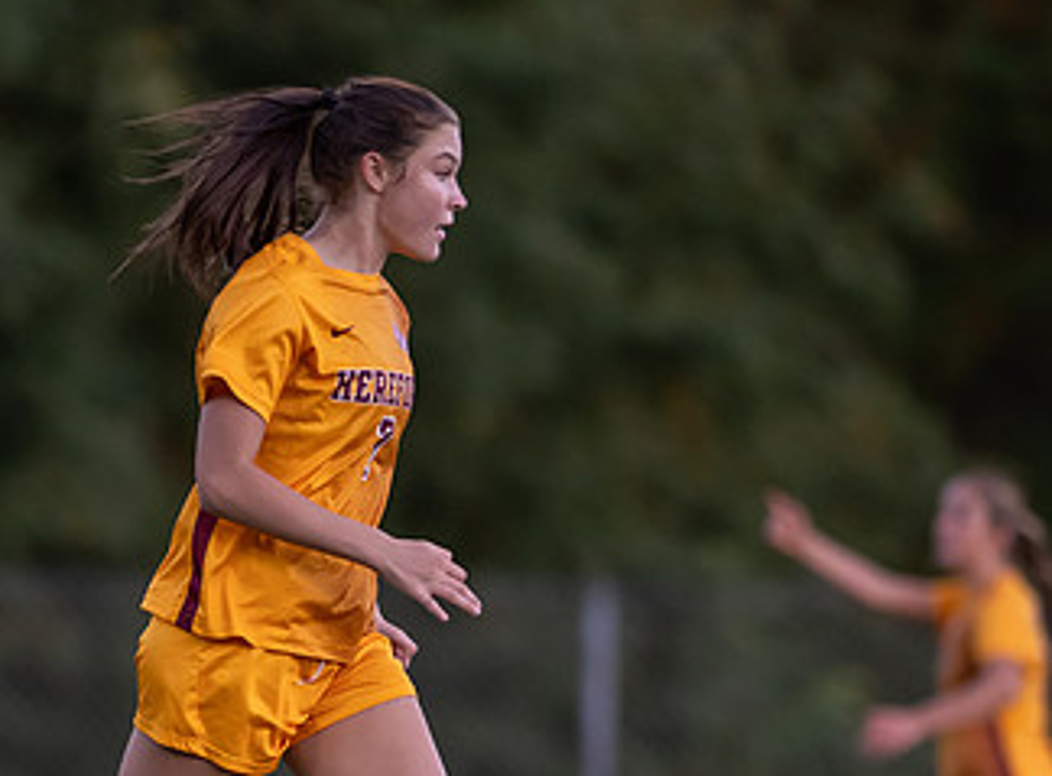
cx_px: 171
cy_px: 720
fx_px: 22447
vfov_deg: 2.0
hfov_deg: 2.7
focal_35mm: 743
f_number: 2.8
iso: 1600
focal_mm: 300
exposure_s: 1/1600
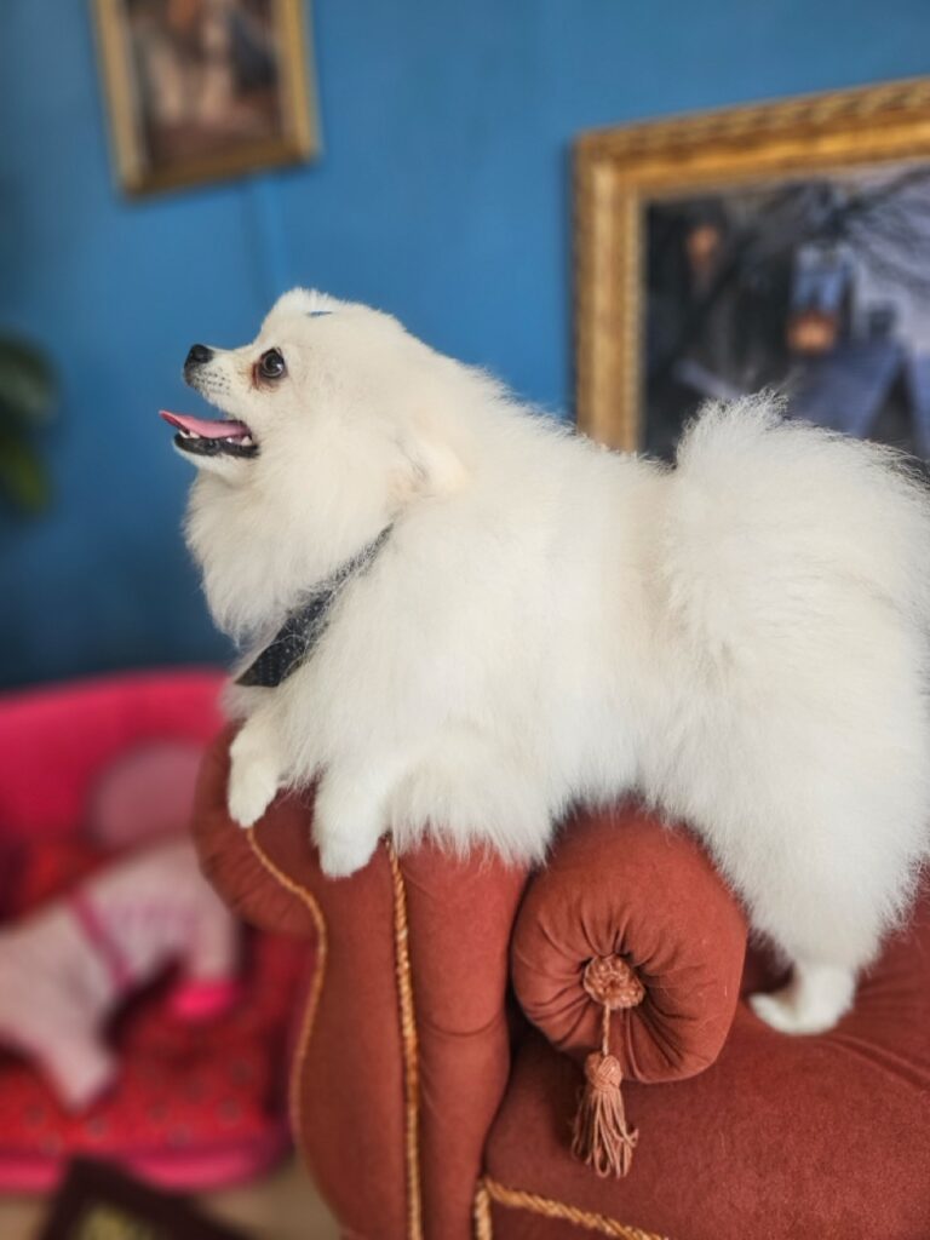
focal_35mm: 23
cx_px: 465
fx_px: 824
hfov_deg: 58.9
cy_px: 620
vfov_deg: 73.9
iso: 200
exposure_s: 1/359
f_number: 1.8
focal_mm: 5.4
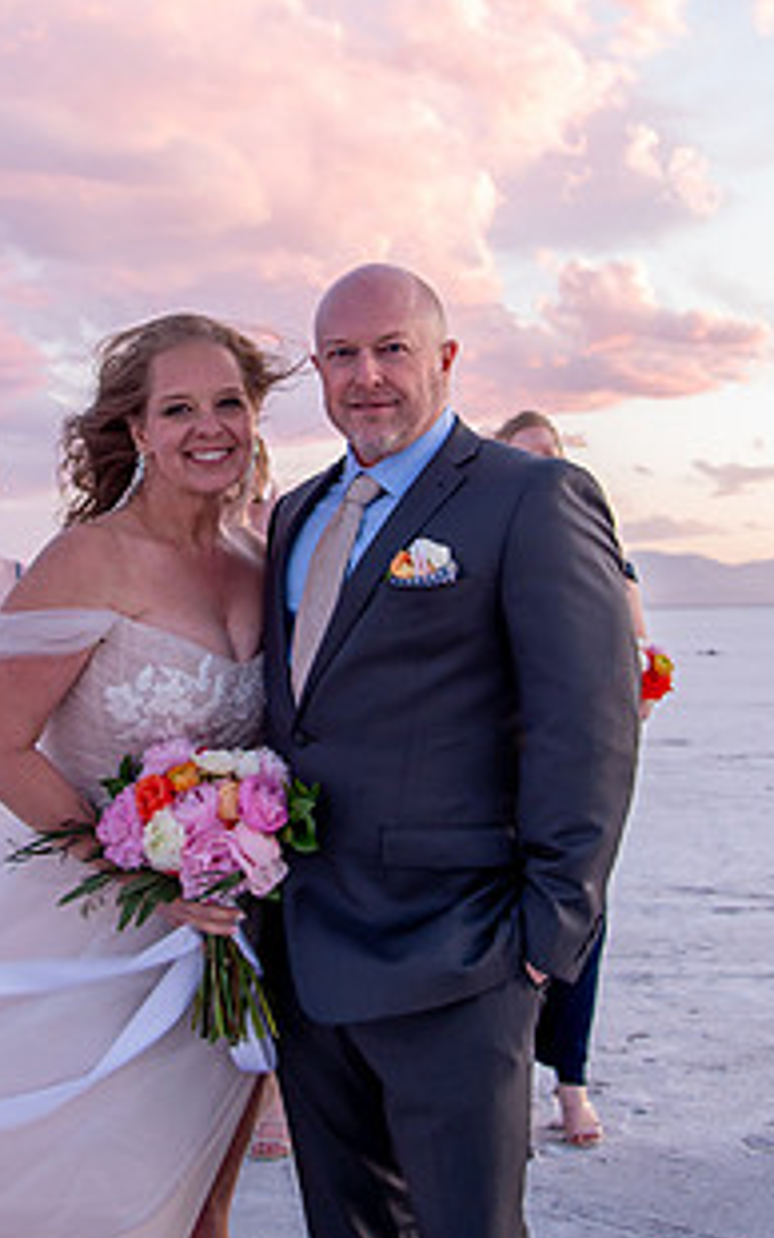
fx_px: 1989
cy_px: 402
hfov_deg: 21.9
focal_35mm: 59
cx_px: 229
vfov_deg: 34.2
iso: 800
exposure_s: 1/80
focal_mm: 24
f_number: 4
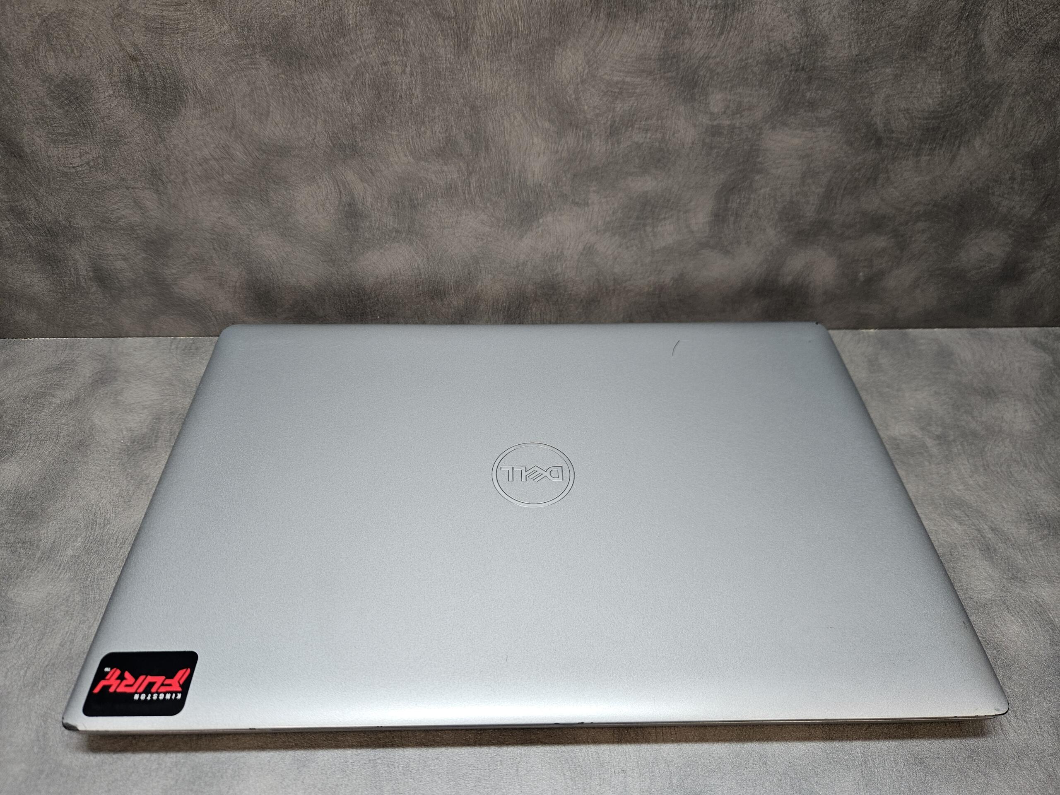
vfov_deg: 58.9
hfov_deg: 73.9
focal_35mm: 23
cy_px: 398
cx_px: 530
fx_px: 704
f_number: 1.8
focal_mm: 5.4
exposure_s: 1/100
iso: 100
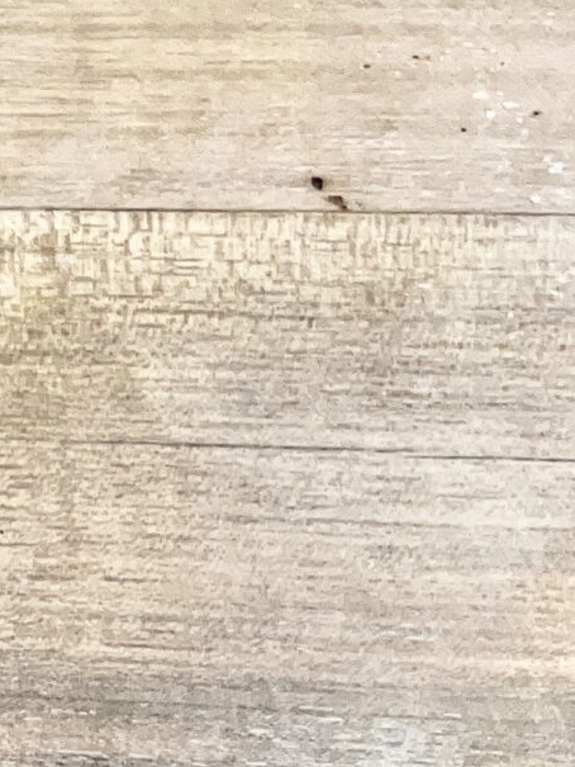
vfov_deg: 17.9
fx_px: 2435
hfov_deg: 12.1
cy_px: 392
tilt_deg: -75.0
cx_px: -540
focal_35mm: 110
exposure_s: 1/69
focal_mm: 5.7
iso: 64
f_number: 1.5
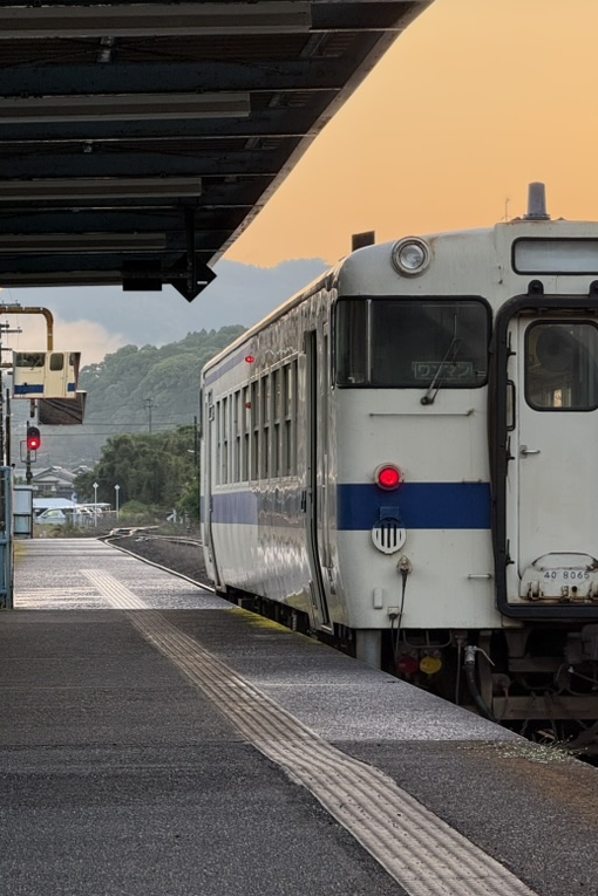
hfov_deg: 8.2
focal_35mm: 167
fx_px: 4161
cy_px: 449
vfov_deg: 12.3
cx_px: 543
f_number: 2.8
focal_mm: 15.66
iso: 80
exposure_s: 1/99
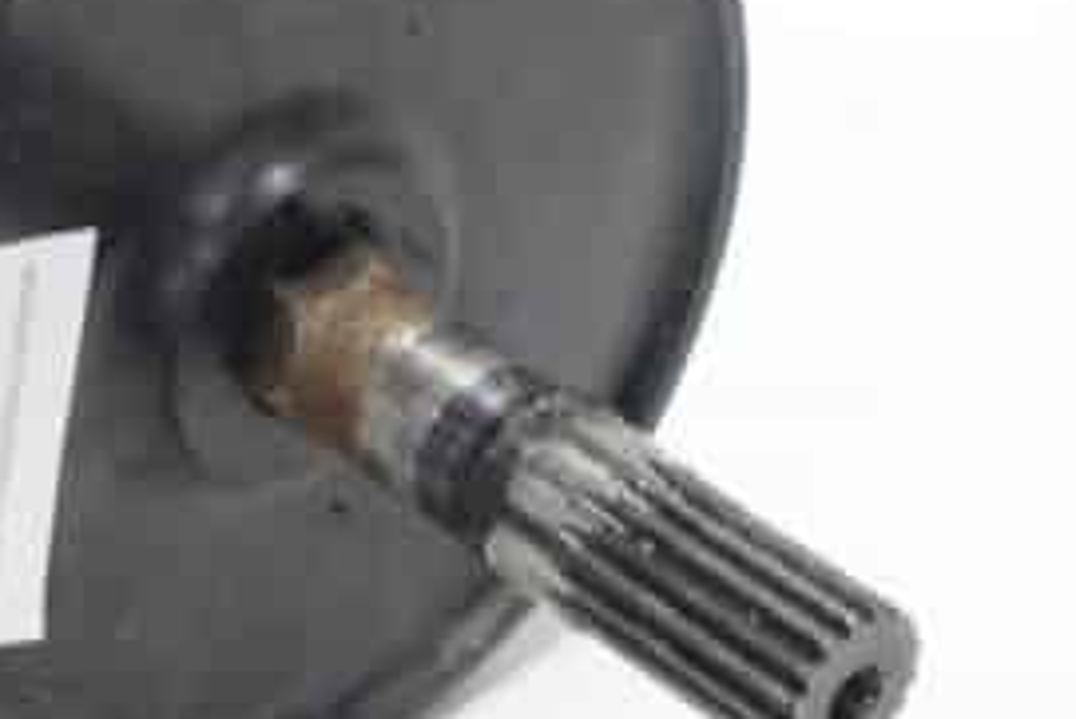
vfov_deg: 13.4
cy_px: 185
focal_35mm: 102
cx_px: -266
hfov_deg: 18.8
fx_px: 3050
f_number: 3.5
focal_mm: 18
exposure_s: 1/60
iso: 320
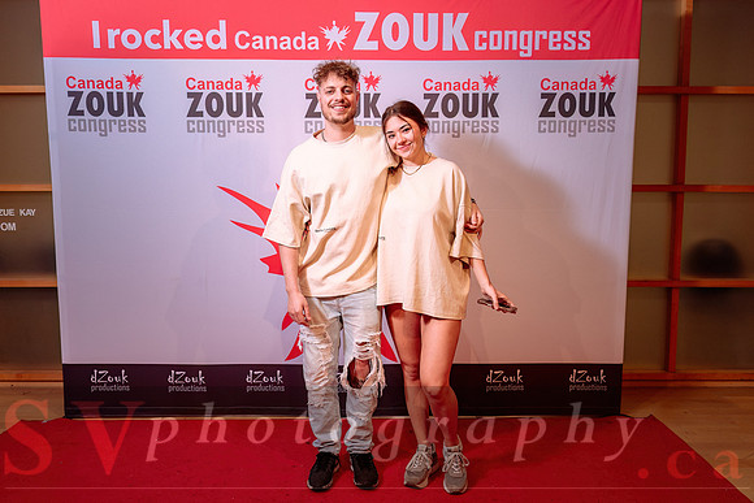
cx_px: 377
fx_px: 656
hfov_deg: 59.8
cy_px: 239
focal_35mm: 31
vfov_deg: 42.0
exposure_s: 1/100
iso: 500
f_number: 4.5
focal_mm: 28
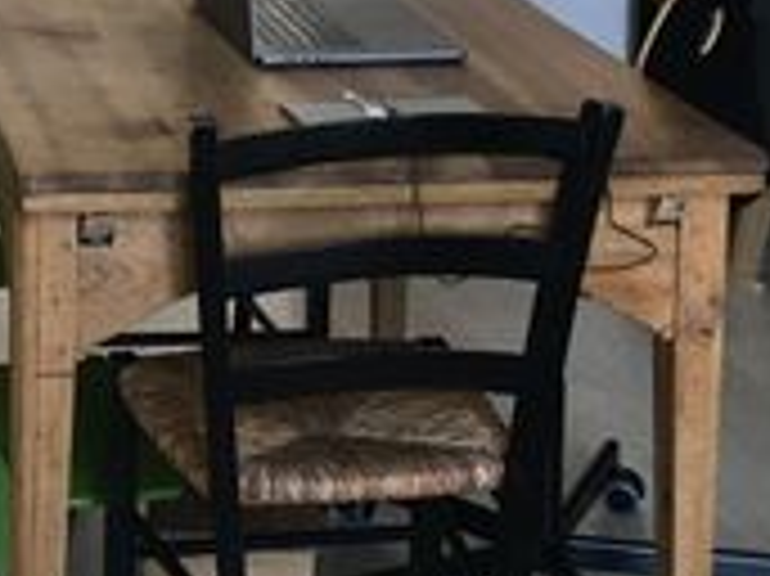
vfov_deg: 13.7
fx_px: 2267
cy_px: -252
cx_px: 18
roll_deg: -2.0
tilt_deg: -6.7
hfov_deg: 18.8
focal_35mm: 102
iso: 64
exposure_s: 1/33
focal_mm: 4.15
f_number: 2.2
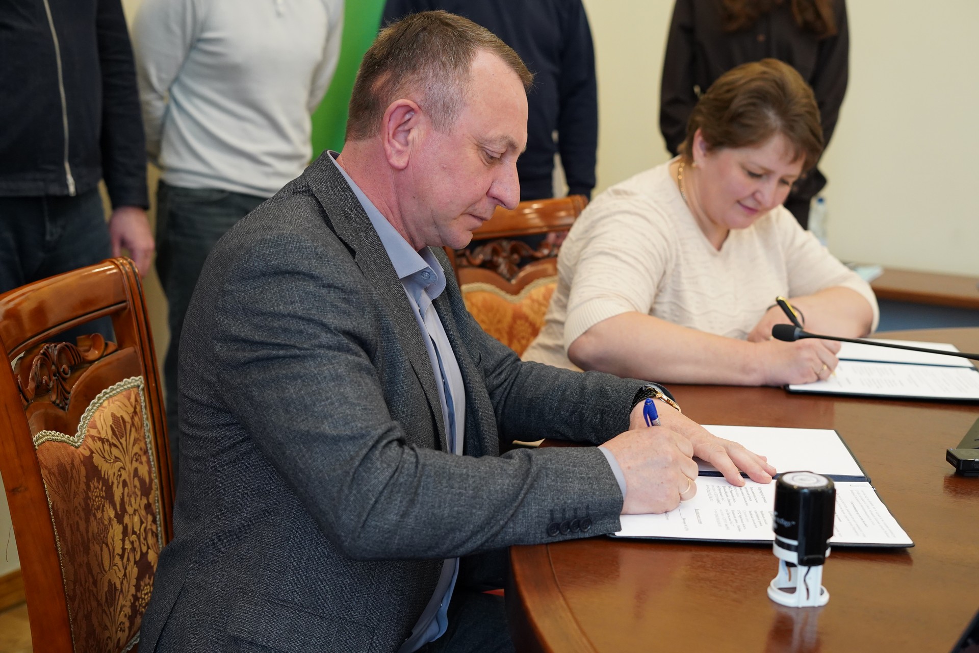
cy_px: 326
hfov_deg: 39.6
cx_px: 490
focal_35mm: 50
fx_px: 1360
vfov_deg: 27.0
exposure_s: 1/160
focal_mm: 50
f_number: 3.5
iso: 3200
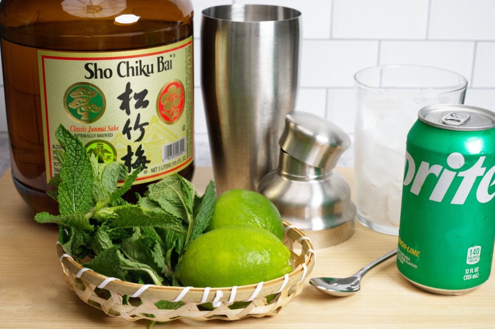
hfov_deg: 33.4
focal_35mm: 60
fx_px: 825
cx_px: 248
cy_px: 164
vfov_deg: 22.6
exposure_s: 1/60
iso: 200
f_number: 11
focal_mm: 60
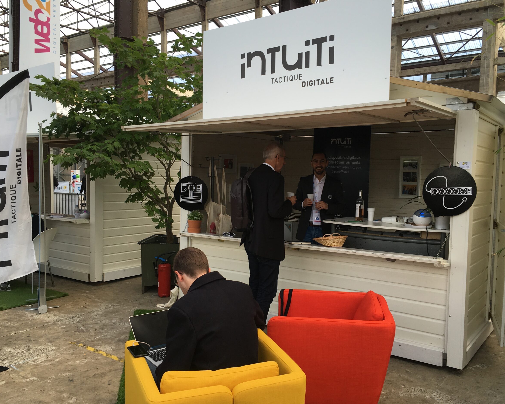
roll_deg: -1.7
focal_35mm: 31
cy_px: 206
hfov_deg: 57.2
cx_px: 258
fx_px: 463
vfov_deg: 47.1
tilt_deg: -3.4
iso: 25
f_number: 2.2
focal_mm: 4.15
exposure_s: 1/188
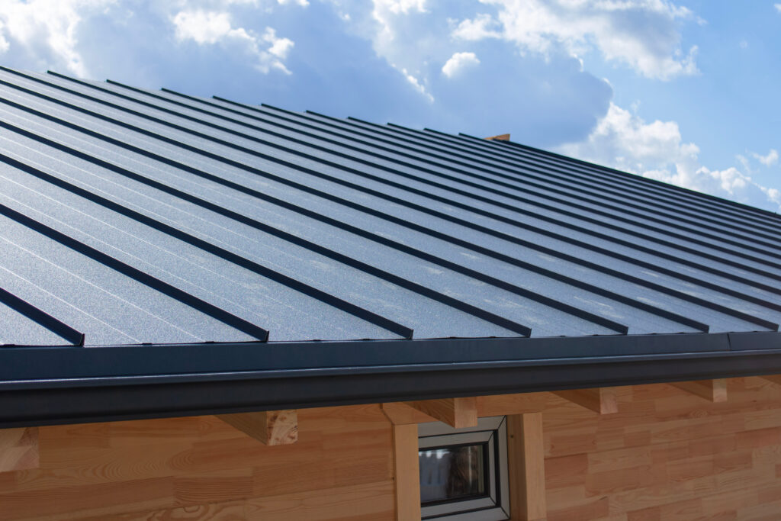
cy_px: 260
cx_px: 390
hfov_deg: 35.0
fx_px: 1237
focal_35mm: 57
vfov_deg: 23.8
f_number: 5
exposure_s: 1/640
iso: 100
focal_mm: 38
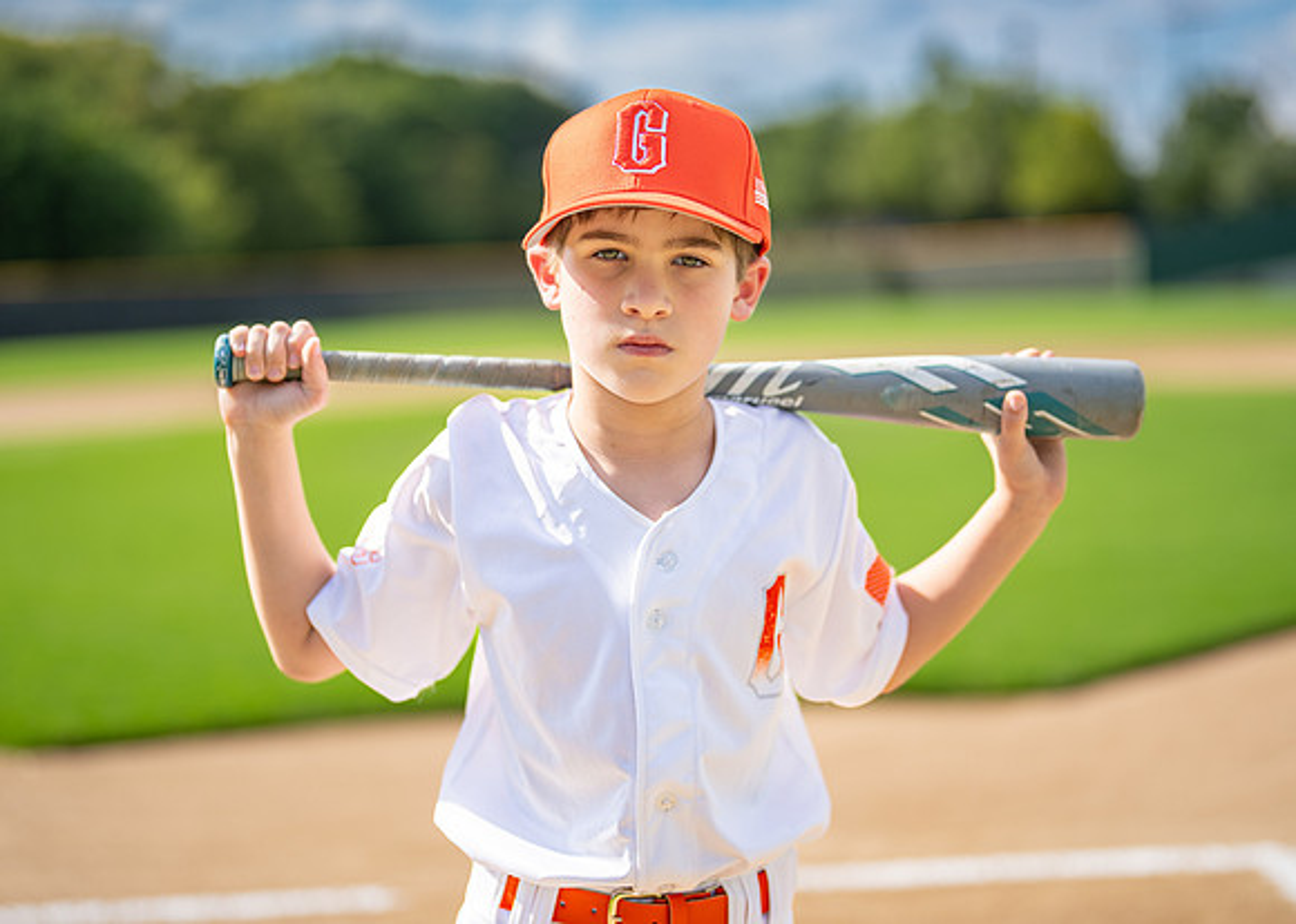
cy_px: 439
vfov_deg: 24.0
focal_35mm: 59
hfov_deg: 33.1
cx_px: 650
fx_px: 2178
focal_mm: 50
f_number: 1.2
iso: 100
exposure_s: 1/5000
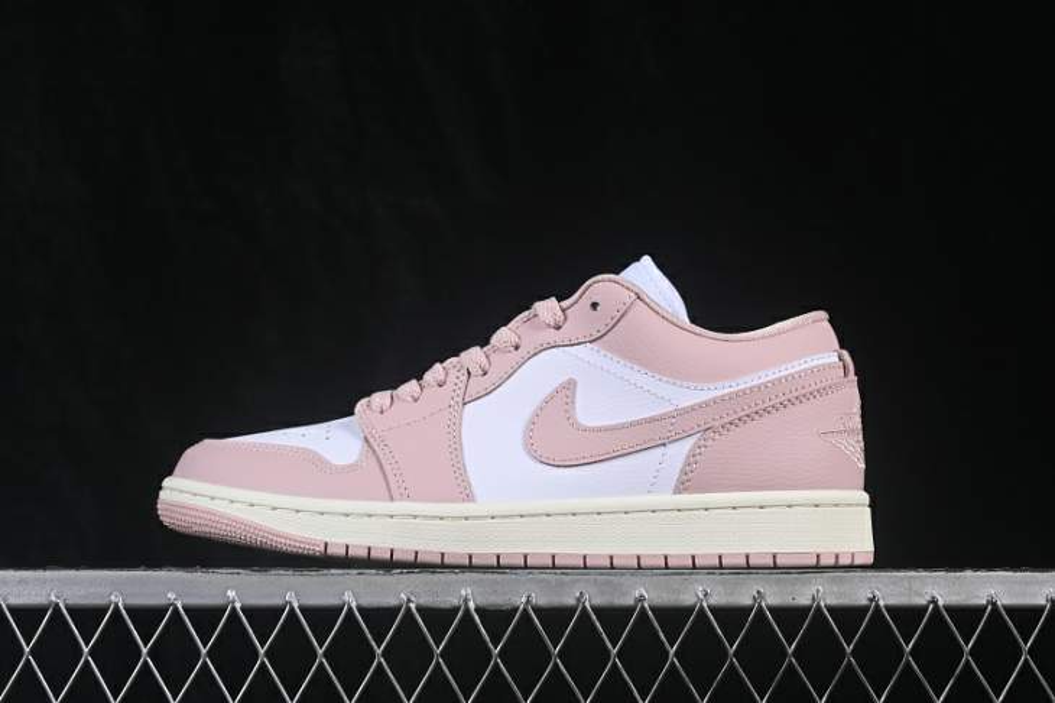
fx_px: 2197
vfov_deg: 18.2
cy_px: 352
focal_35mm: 75
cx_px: 528
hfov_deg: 27.0
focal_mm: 50
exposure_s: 1/80
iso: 160
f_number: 8
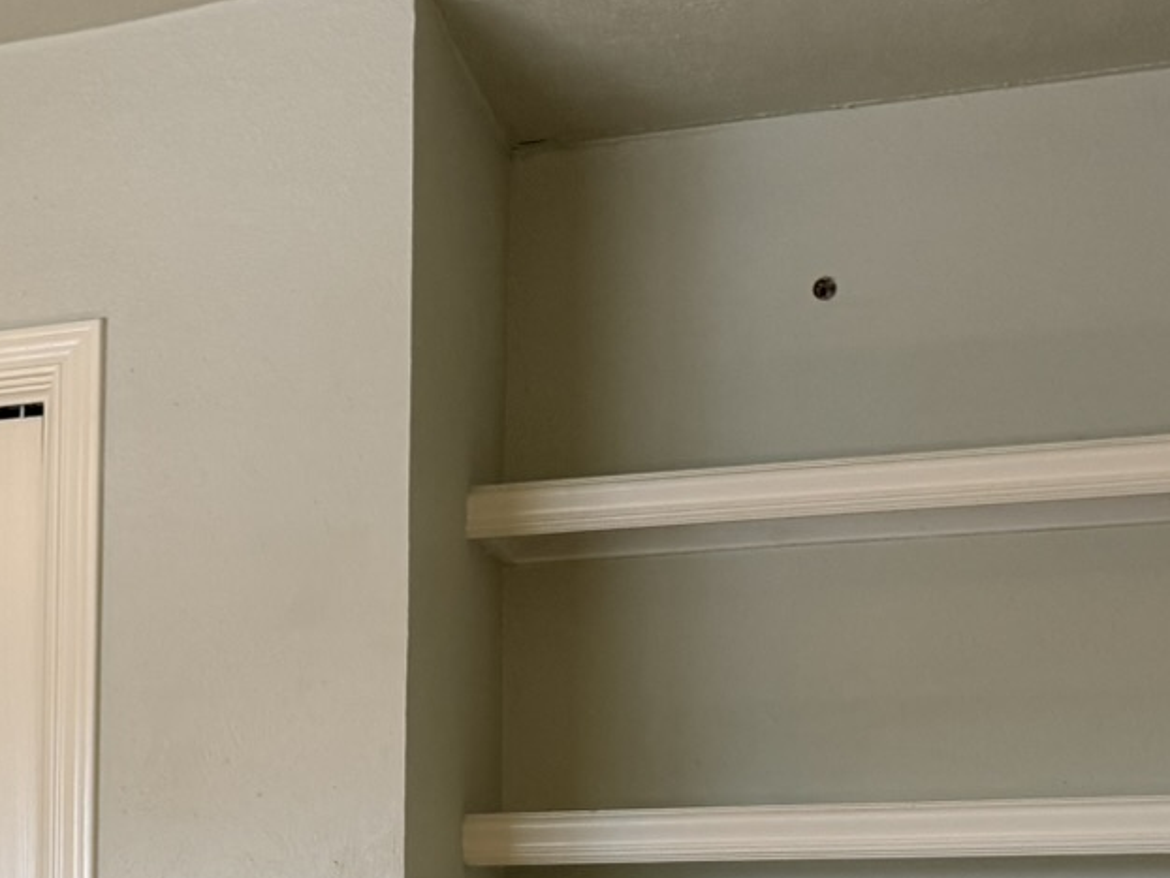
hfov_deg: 22.0
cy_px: 981
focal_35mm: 79
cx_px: -378
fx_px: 2671
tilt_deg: -0.5
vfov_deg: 18.0
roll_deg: -0.2
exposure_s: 1/120
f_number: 1.78
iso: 160
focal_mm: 6.76
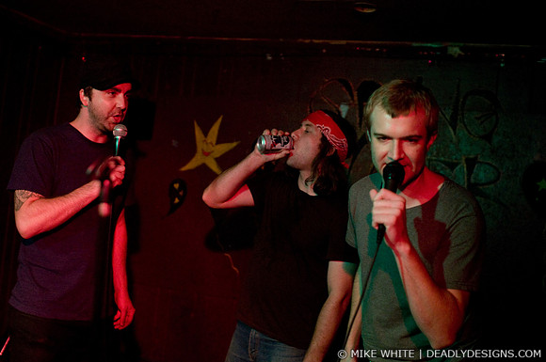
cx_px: 273
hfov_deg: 43.7
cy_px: 181
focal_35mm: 45
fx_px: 682
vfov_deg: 29.8
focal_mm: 30
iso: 1000
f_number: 2.2
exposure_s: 1/100
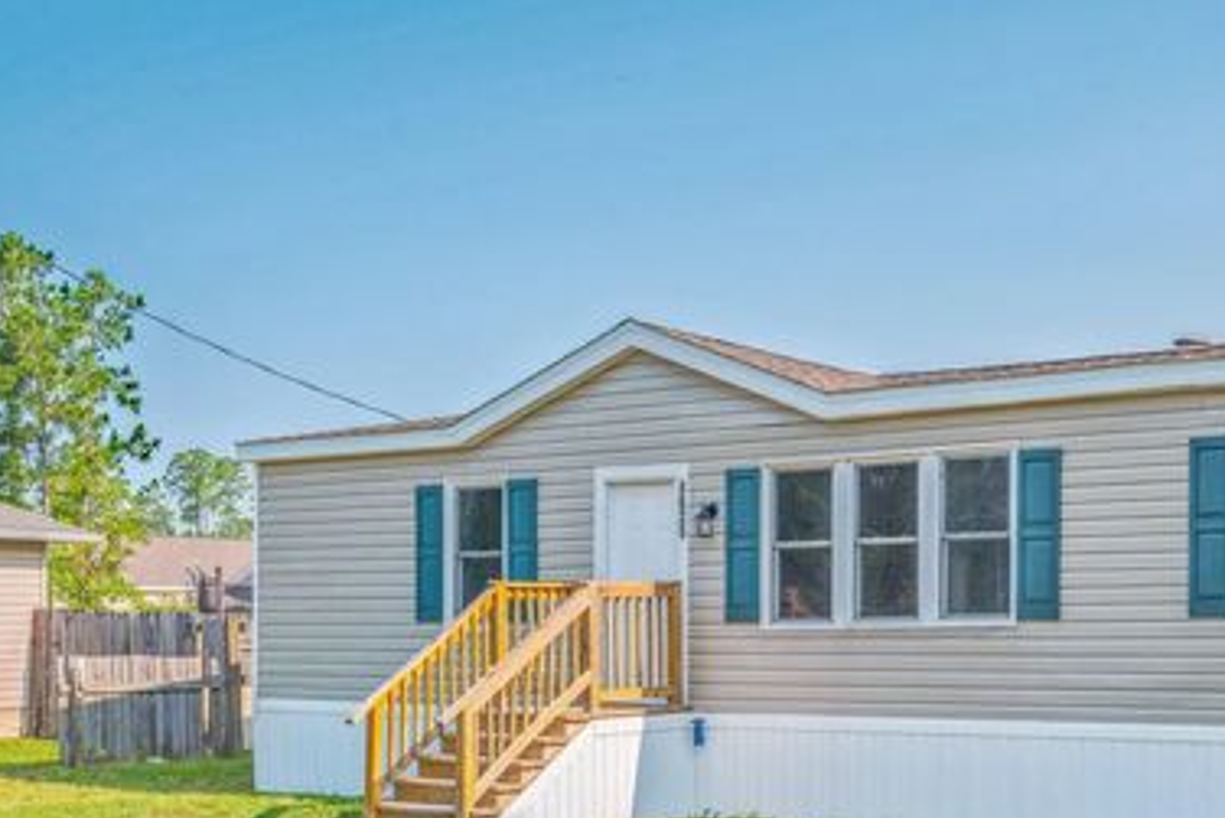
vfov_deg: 26.1
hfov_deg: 37.1
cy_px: 635
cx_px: 1033
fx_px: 1736
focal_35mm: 51
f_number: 9
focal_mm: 30
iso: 100
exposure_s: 1/250
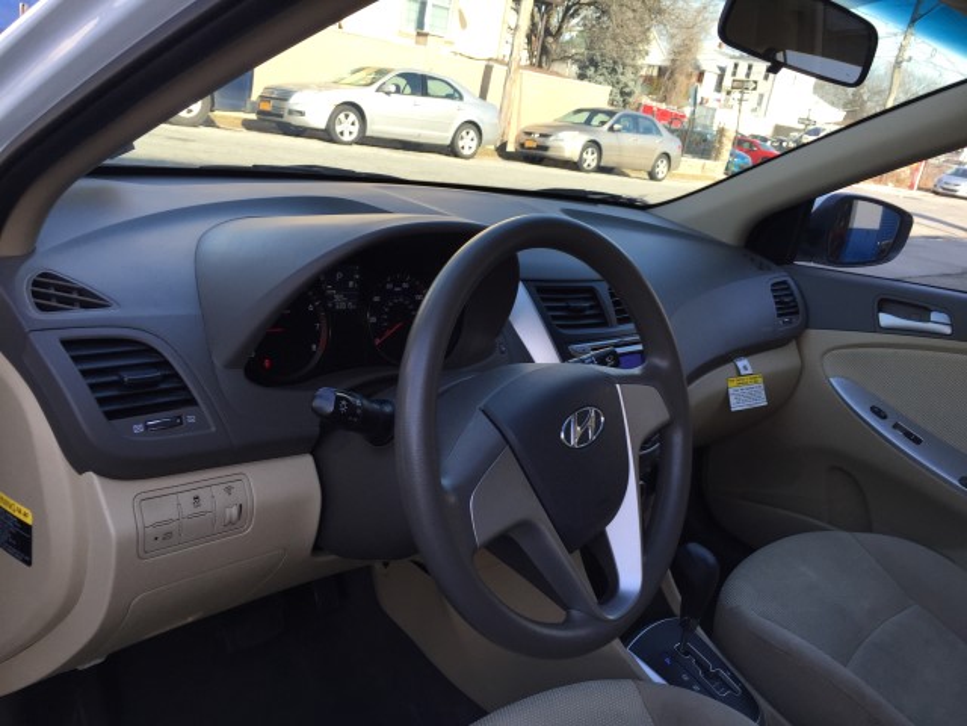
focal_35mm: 29
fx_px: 810
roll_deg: -9.8
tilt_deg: -15.8
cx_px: 484
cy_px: 363
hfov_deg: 61.7
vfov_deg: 48.2
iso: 32
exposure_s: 1/297
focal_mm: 4.15
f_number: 2.2
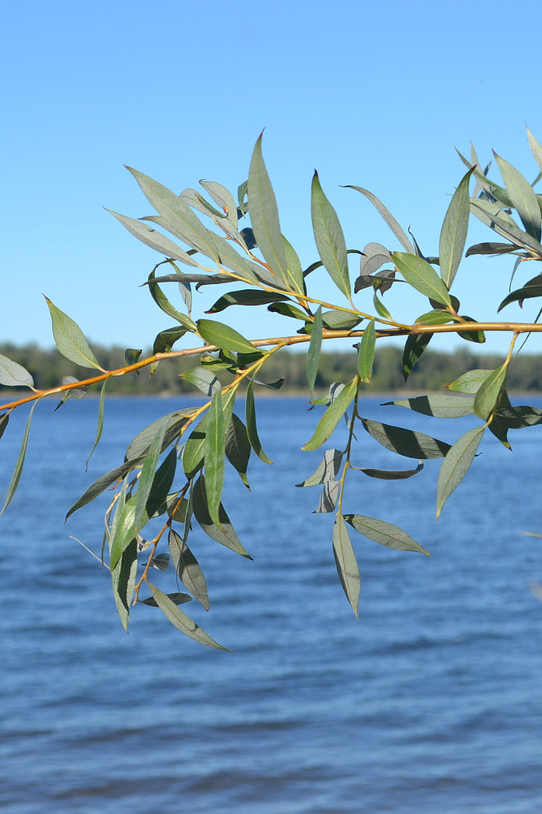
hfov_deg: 15.0
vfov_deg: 22.4
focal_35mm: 91
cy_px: 406
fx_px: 2056
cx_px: 139
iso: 100
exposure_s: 1/250
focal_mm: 40
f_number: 8
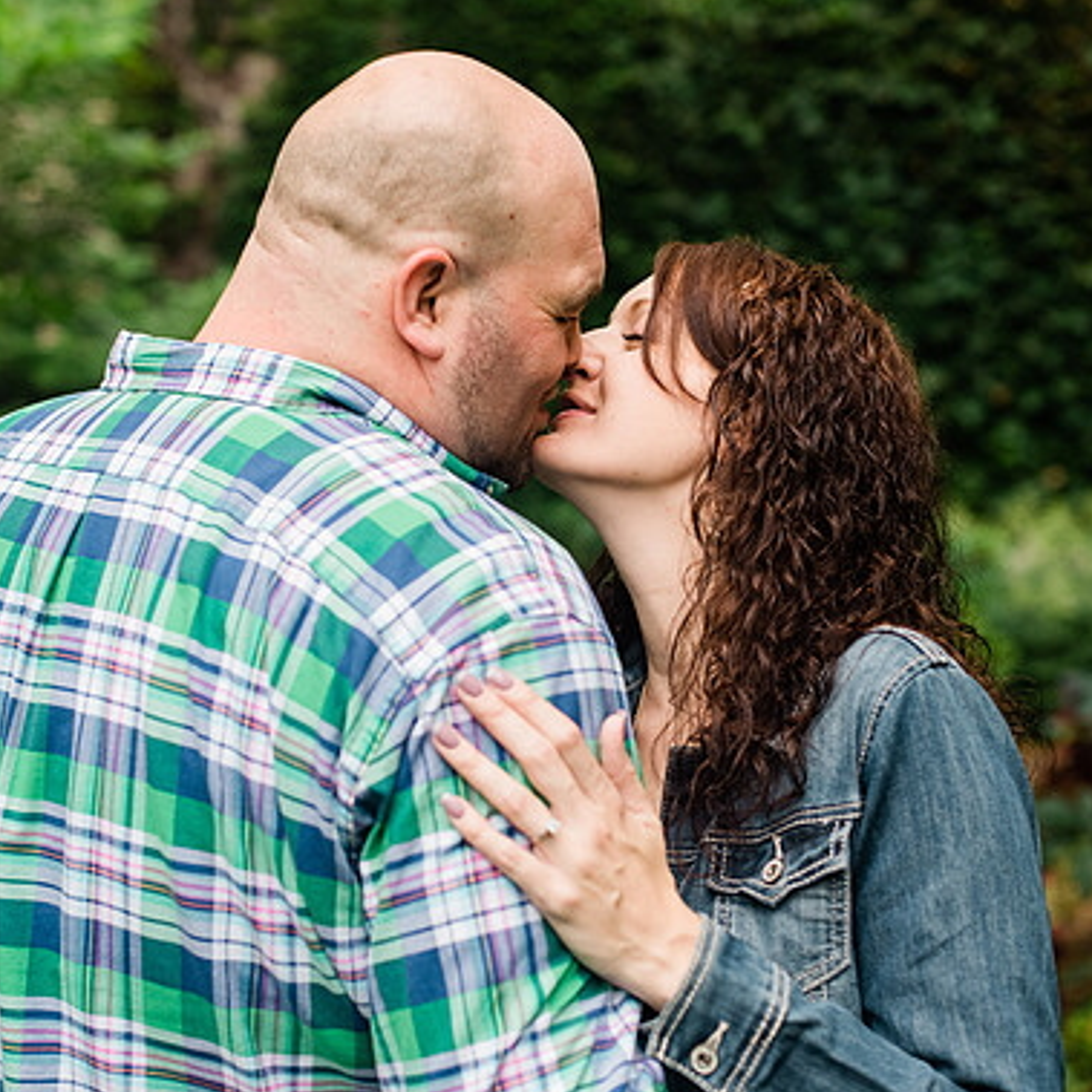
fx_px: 2320
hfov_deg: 26.5
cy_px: 546
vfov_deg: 26.5
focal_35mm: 65
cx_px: 487
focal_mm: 50
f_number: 2.8
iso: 640
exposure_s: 1/160
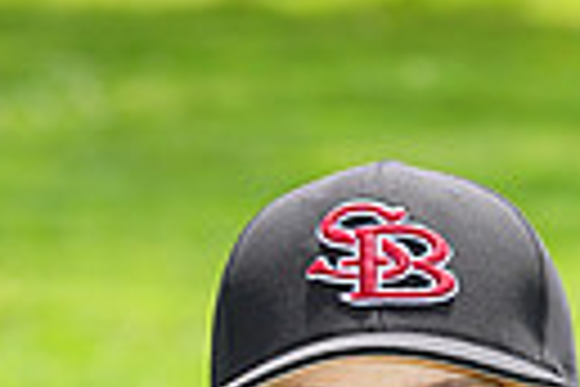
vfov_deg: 1.8
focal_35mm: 758
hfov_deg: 2.7
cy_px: 680
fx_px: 12211
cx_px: 283
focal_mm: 169
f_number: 8
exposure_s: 1/200
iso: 200
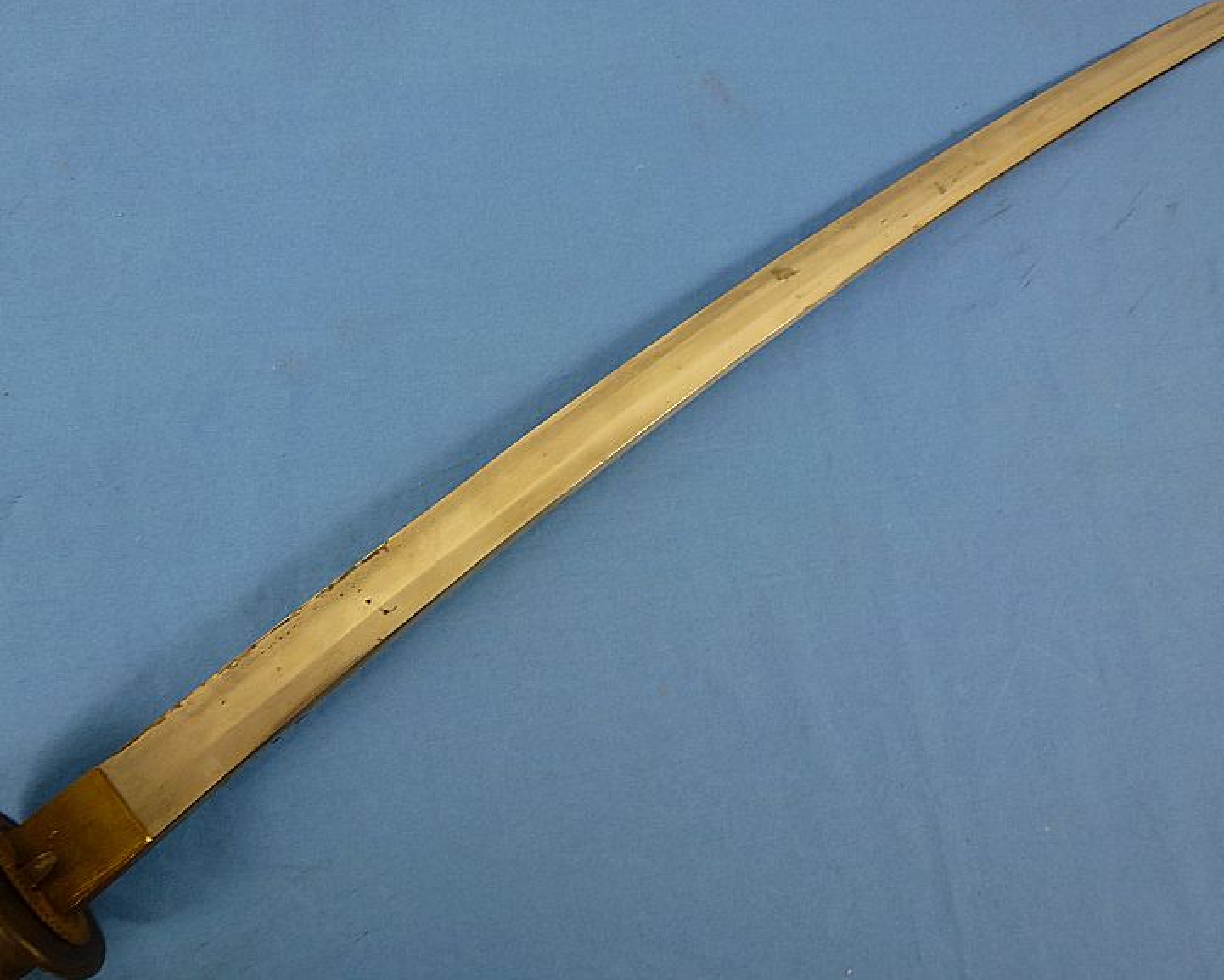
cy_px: 472
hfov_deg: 65.9
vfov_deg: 54.9
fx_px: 942
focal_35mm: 26
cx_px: 665
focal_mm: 4.3
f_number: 3.3
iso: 125
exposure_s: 1/60
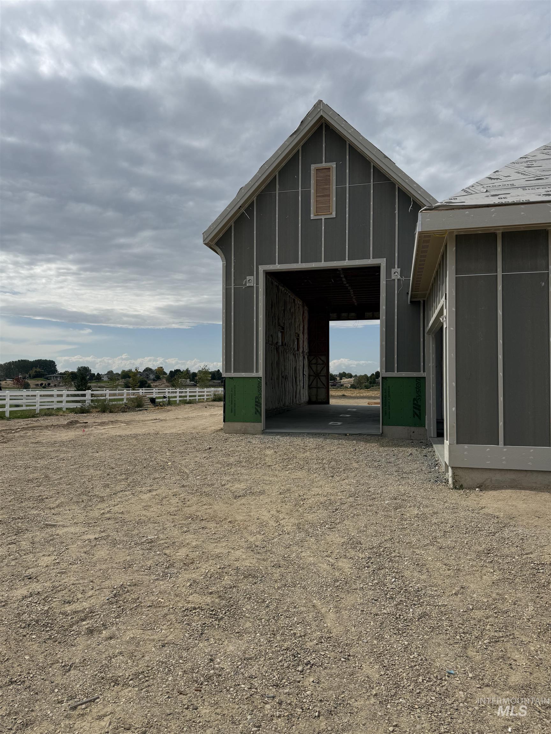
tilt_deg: +2.4
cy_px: 367
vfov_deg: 71.6
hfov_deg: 56.8
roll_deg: +0.9
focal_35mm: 24
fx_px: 509
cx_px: 276
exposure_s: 1/9091
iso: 80
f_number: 1.78
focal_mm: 6.76
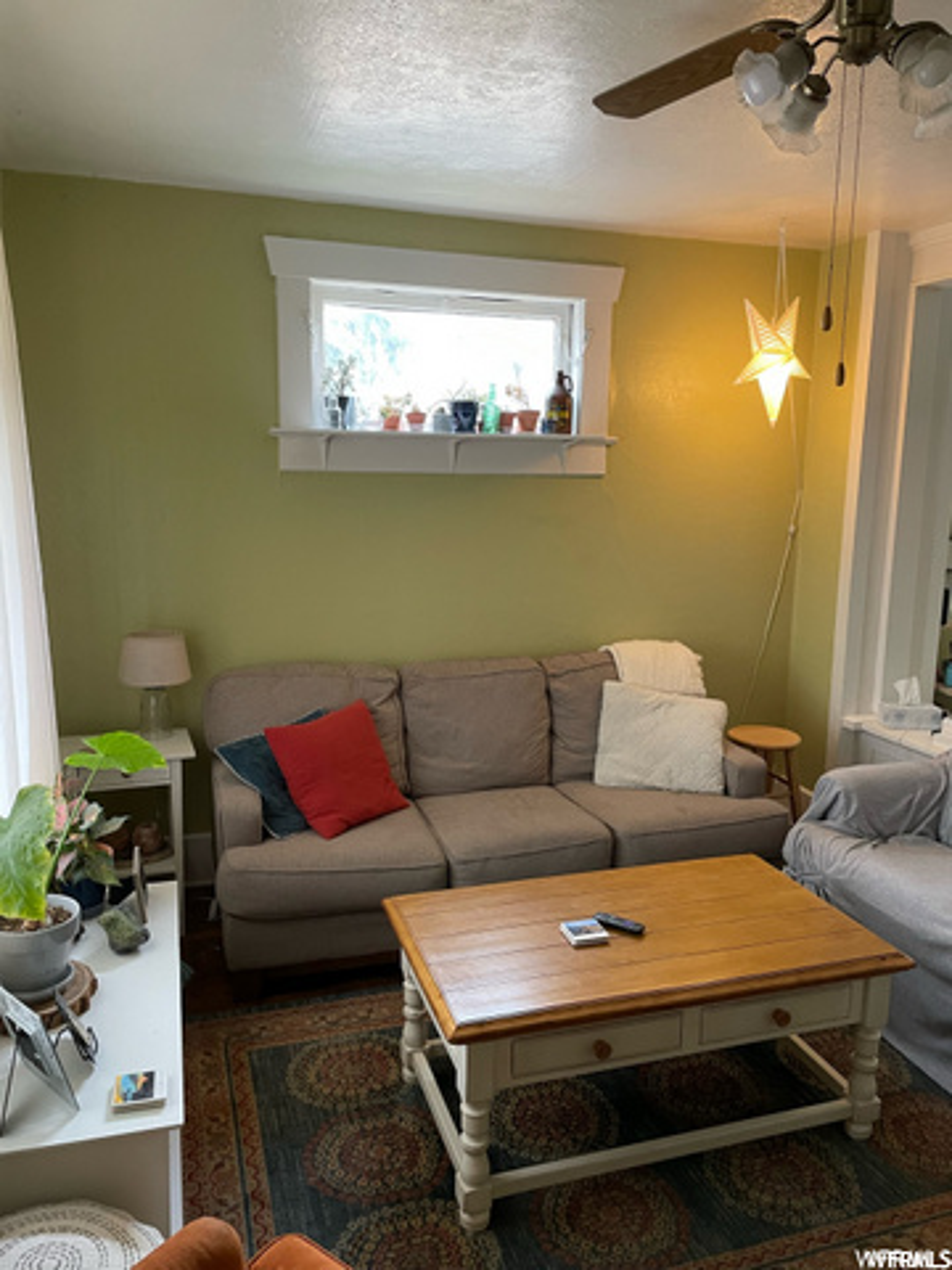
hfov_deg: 53.1
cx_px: 476
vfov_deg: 67.3
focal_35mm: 26
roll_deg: -0.7
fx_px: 953
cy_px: 635
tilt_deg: -10.4
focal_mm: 4.2
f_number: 1.6
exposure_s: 1/60
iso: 200
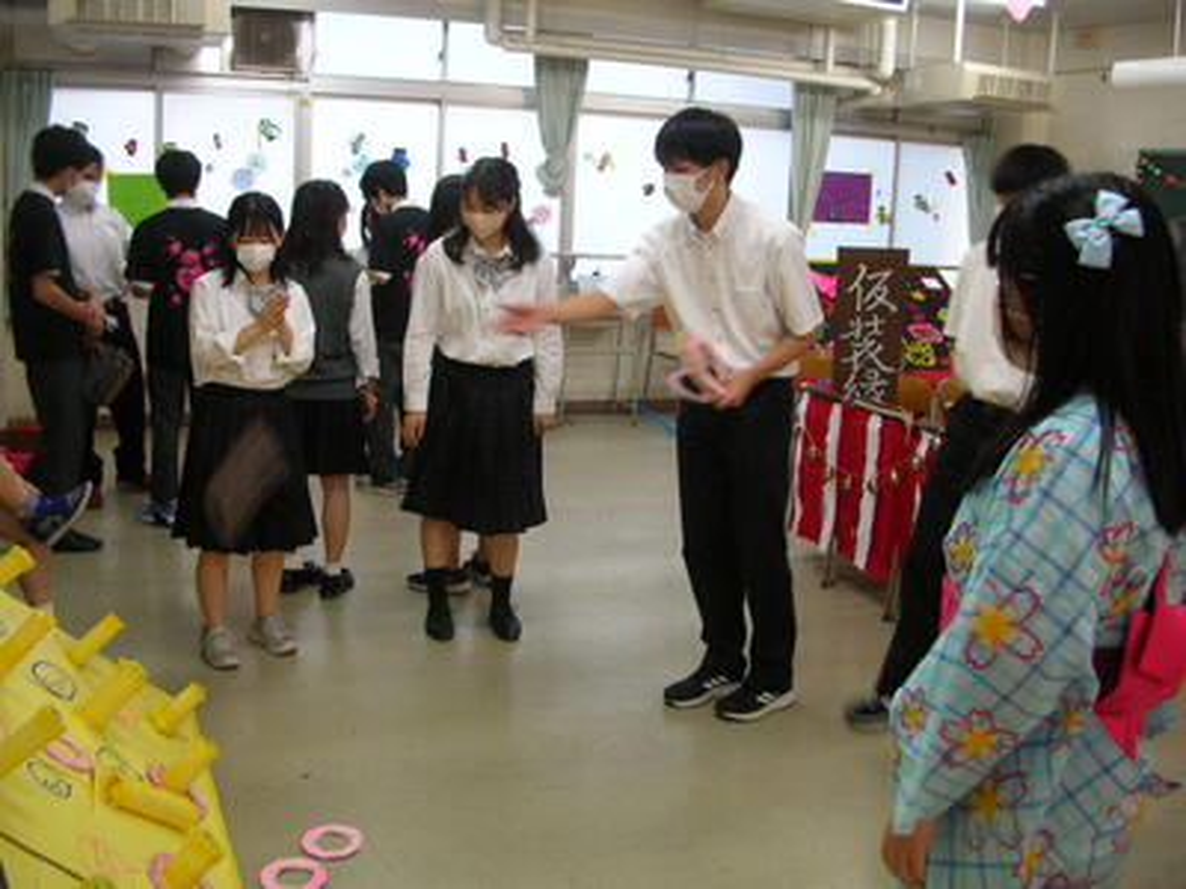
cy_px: 444
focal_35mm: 35
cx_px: 593
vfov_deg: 40.7
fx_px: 1199
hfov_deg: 52.6
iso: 50
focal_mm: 5.8
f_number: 2.8
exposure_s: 1/10.6
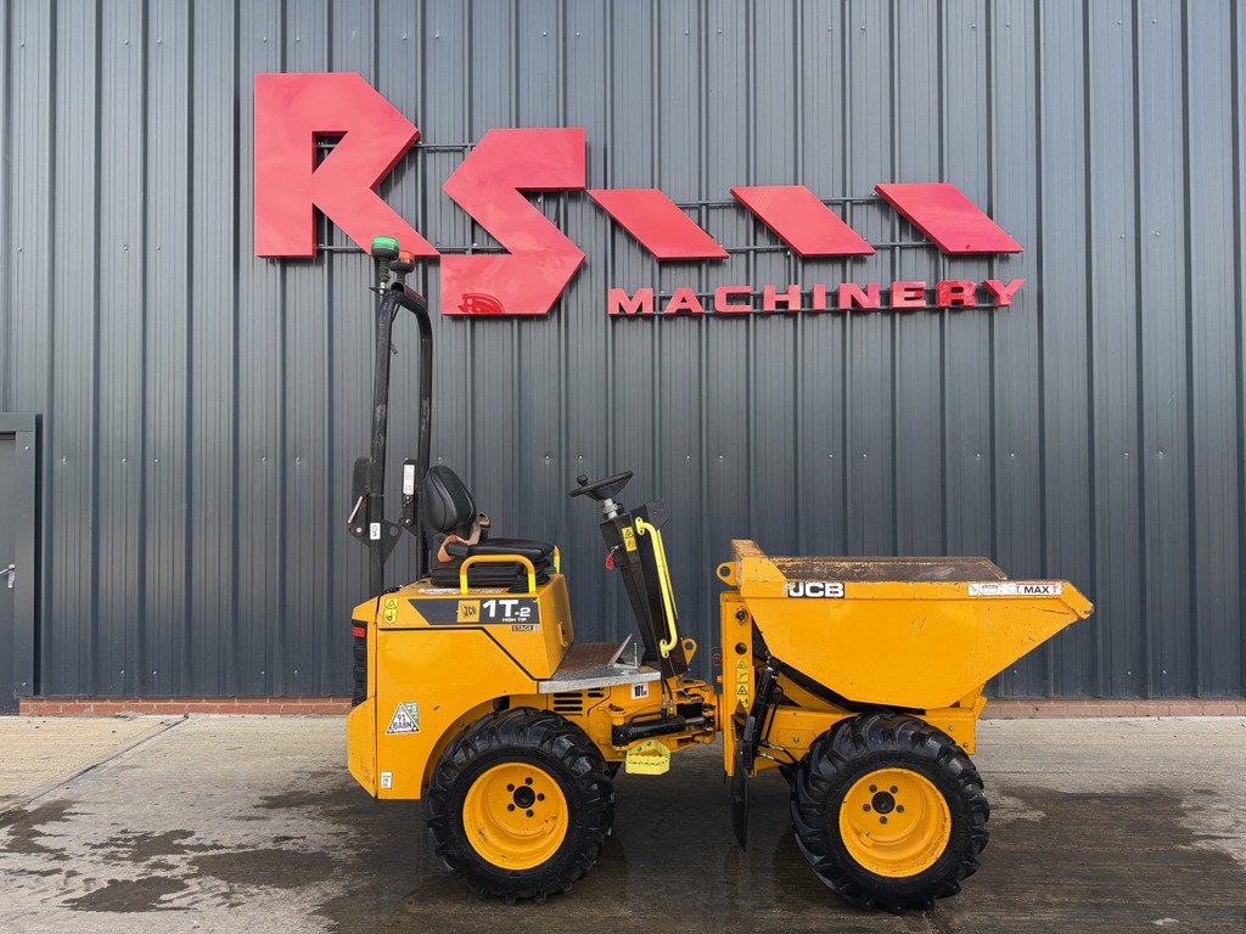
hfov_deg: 71.6
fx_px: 864
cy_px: 467
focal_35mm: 24
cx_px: 623
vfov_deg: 56.8
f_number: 1.78
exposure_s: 1/671
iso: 80
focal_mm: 6.76
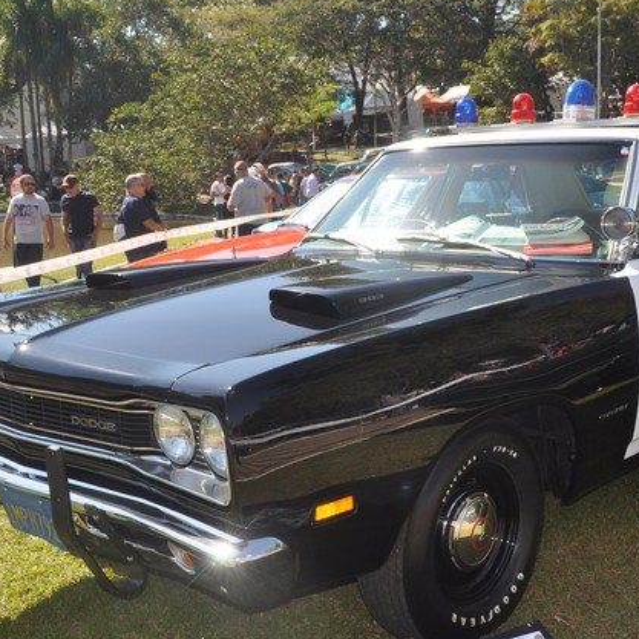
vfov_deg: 36.8
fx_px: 961
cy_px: 314
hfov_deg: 36.6
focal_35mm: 46
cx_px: 402
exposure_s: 1/200
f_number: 10
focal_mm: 20
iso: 200
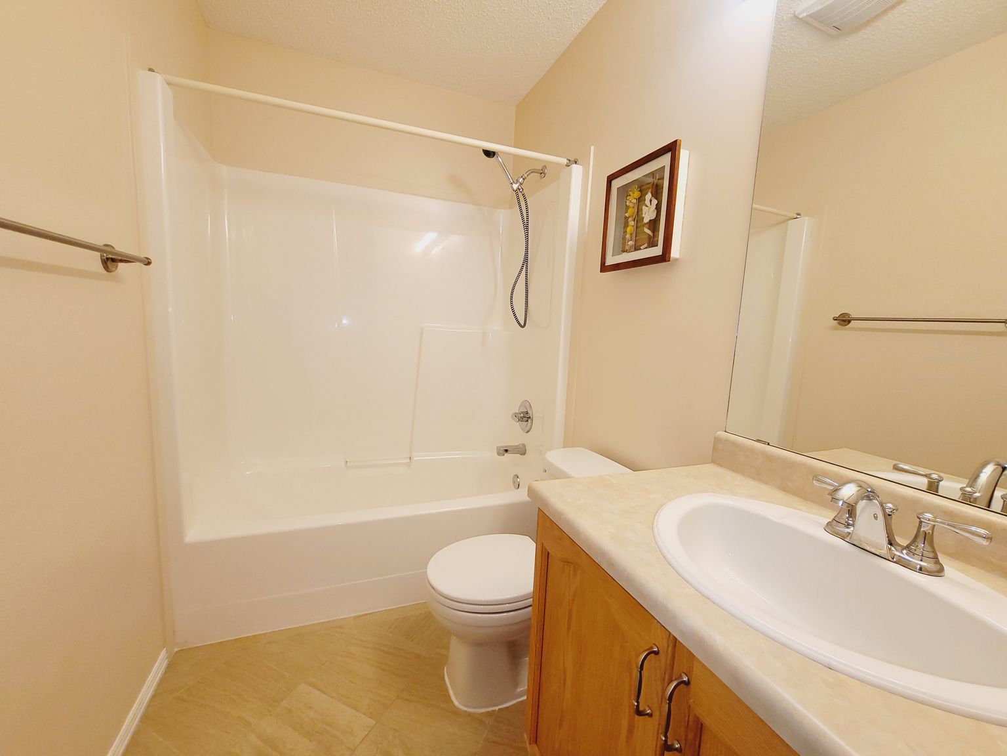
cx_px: 504
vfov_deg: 89.9
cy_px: 378
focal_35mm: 13
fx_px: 378
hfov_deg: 106.2
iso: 100
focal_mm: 2.2
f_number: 2.2
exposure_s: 1/119
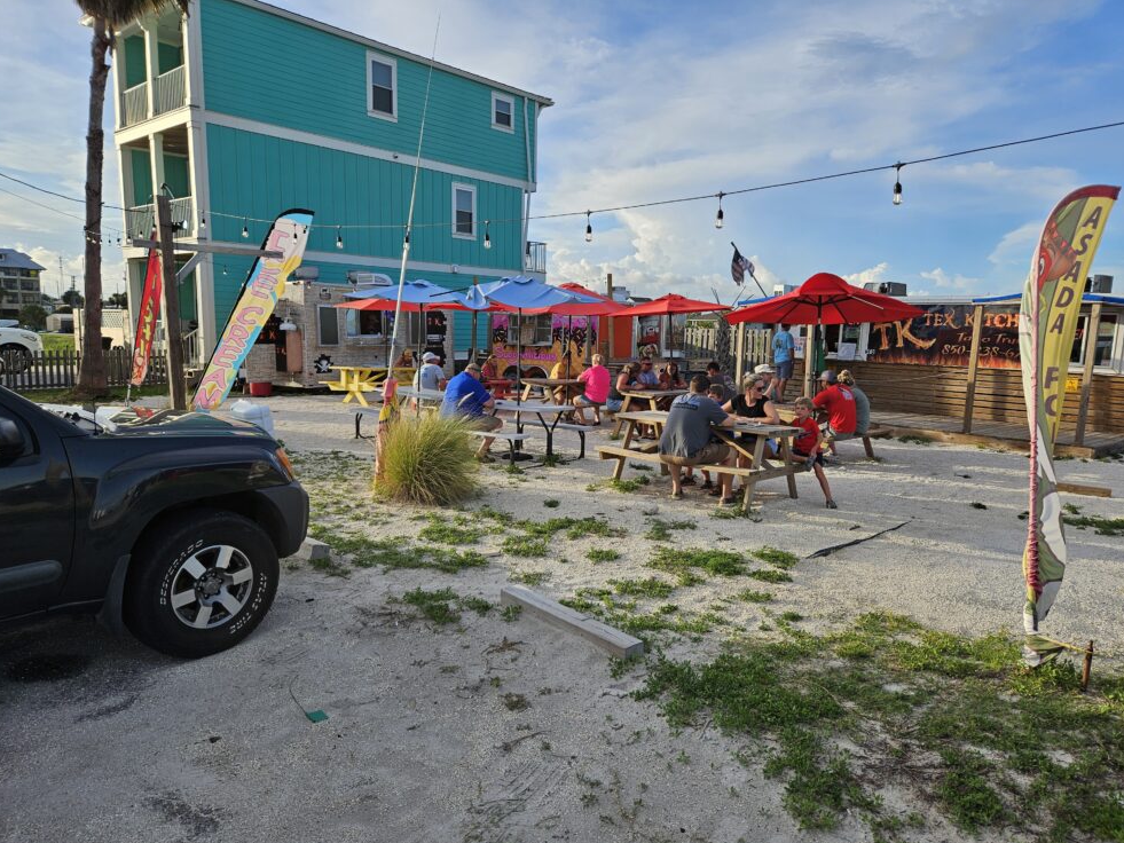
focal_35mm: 24
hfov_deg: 71.6
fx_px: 779
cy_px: 439
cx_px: 563
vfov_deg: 56.8
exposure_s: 1/1123
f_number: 1.8
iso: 25
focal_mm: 5.4
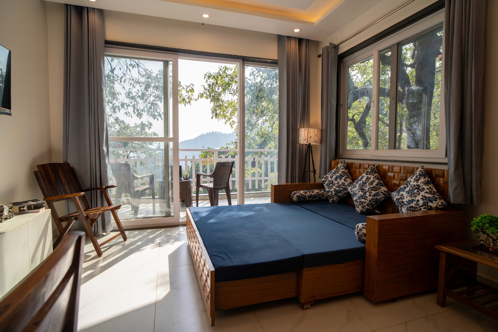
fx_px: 249
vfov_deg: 67.4
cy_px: 166
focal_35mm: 18
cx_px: 249
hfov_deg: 90.0
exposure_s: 1/100
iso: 100
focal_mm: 18
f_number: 5
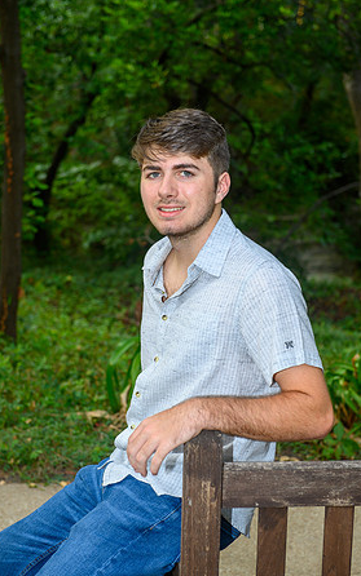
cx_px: 188
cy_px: 288
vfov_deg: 28.6
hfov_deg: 18.1
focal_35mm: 72
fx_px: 1133
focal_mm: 70
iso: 200
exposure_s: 1/100
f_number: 5
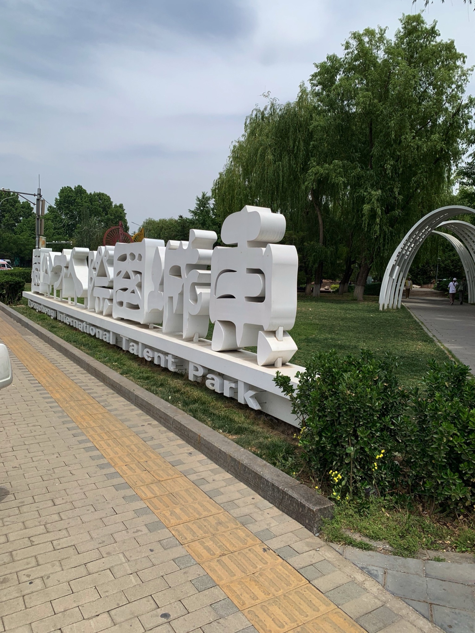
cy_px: 316
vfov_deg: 67.3
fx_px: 476
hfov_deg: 53.1
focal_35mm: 26
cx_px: 238
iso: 25
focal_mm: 4.25
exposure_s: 1/2755
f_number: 1.8
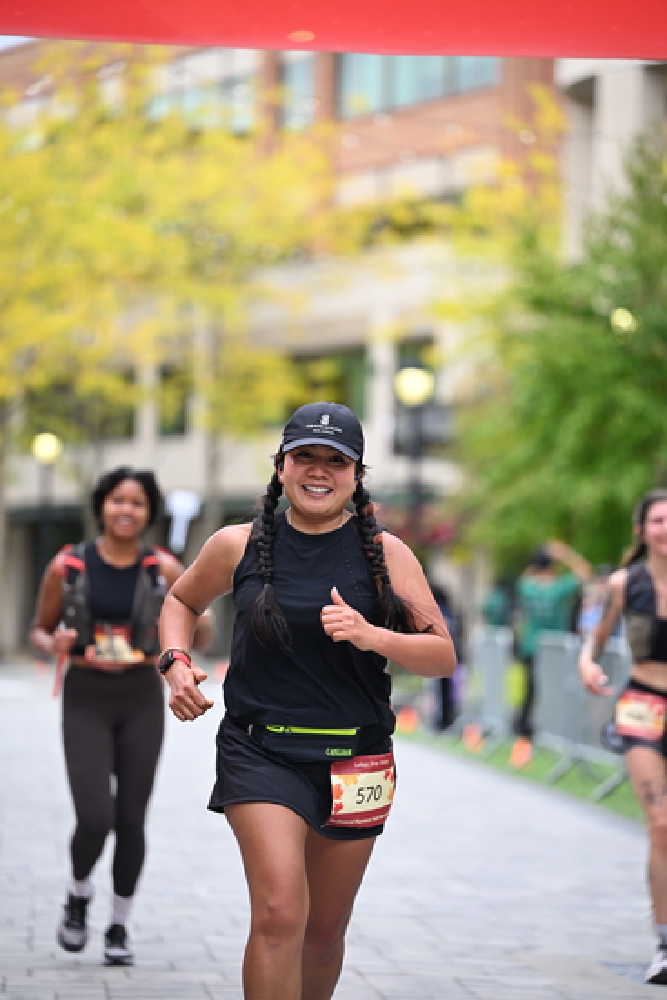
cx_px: 334
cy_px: 500
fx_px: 3888
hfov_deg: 9.8
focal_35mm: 140
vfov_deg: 14.6
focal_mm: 140
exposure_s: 1/1600
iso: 640
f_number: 2.8
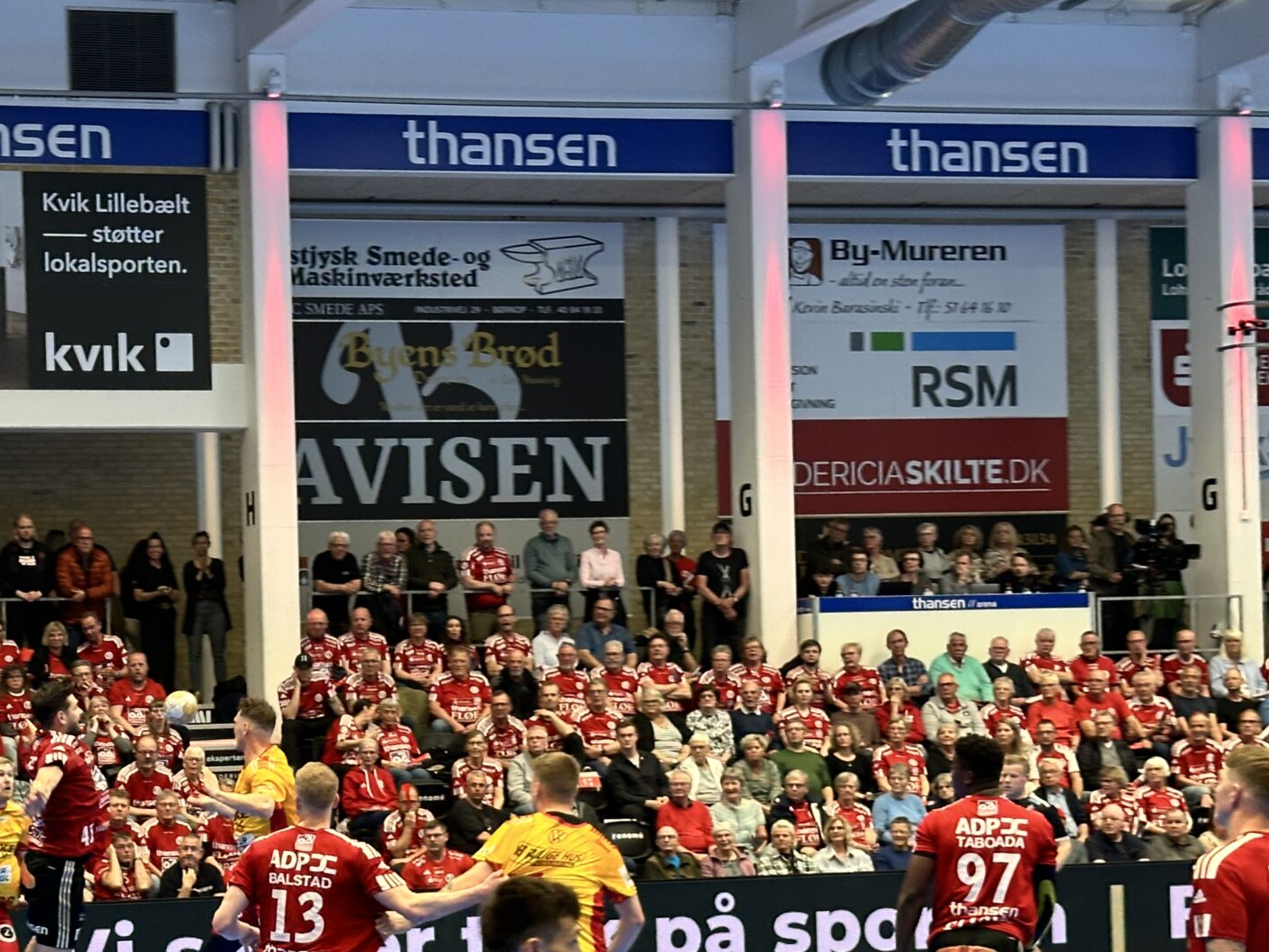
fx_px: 3153
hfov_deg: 22.3
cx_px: 160
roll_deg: +0.7
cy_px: 793
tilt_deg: -1.5
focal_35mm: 86
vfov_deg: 17.0
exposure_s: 1/76
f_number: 1.78
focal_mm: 6.86
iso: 80
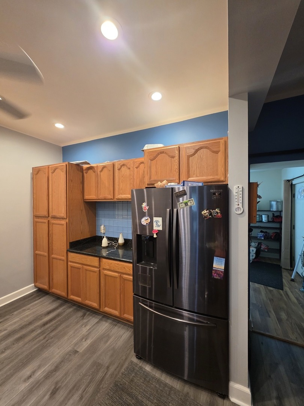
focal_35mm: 13
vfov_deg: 106.2
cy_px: 203
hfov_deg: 89.9
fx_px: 152
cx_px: 152
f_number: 1.9
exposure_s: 1/60
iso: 320
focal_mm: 2.2
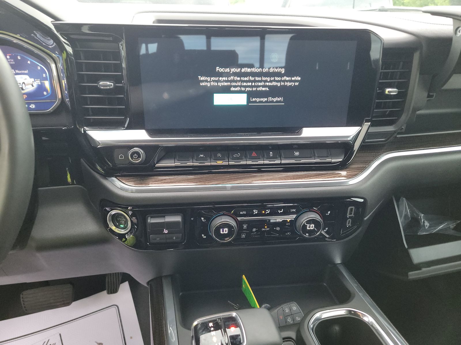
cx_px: 230
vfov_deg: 56.8
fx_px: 320
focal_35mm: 24
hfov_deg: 71.6
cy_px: 172
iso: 1148
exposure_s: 1/59
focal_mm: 6.7
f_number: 1.8
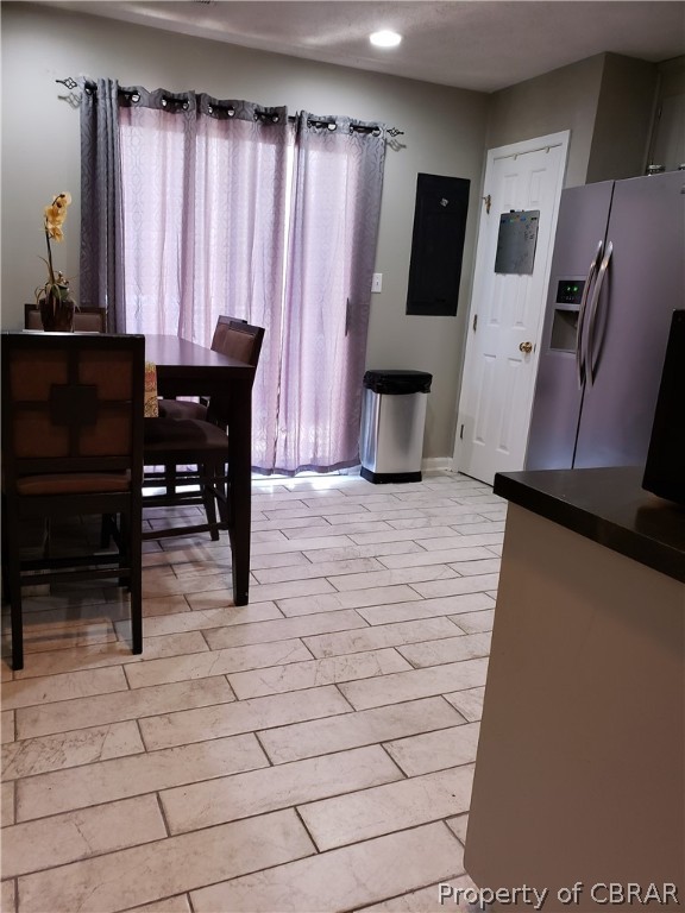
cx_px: 342
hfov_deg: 53.1
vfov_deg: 67.3
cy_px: 456
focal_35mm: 26
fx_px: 686
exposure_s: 1/30
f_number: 2.4
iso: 250
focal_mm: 4.3
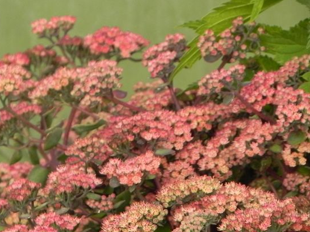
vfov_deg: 2.0
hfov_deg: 2.7
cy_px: 215
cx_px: 41
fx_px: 6597
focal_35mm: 737
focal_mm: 67.2
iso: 160
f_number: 5
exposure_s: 1/320
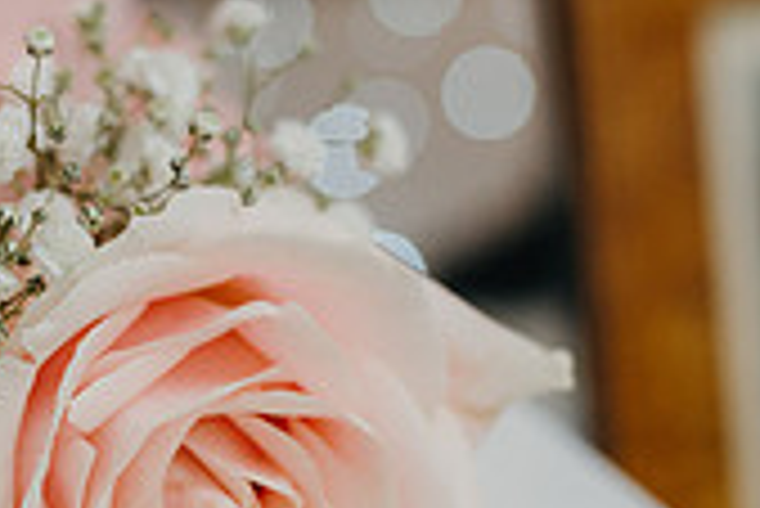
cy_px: 276
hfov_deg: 16.7
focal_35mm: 120
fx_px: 2535
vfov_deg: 11.4
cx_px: -18
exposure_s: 1/160
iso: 800
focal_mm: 35
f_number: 2.8
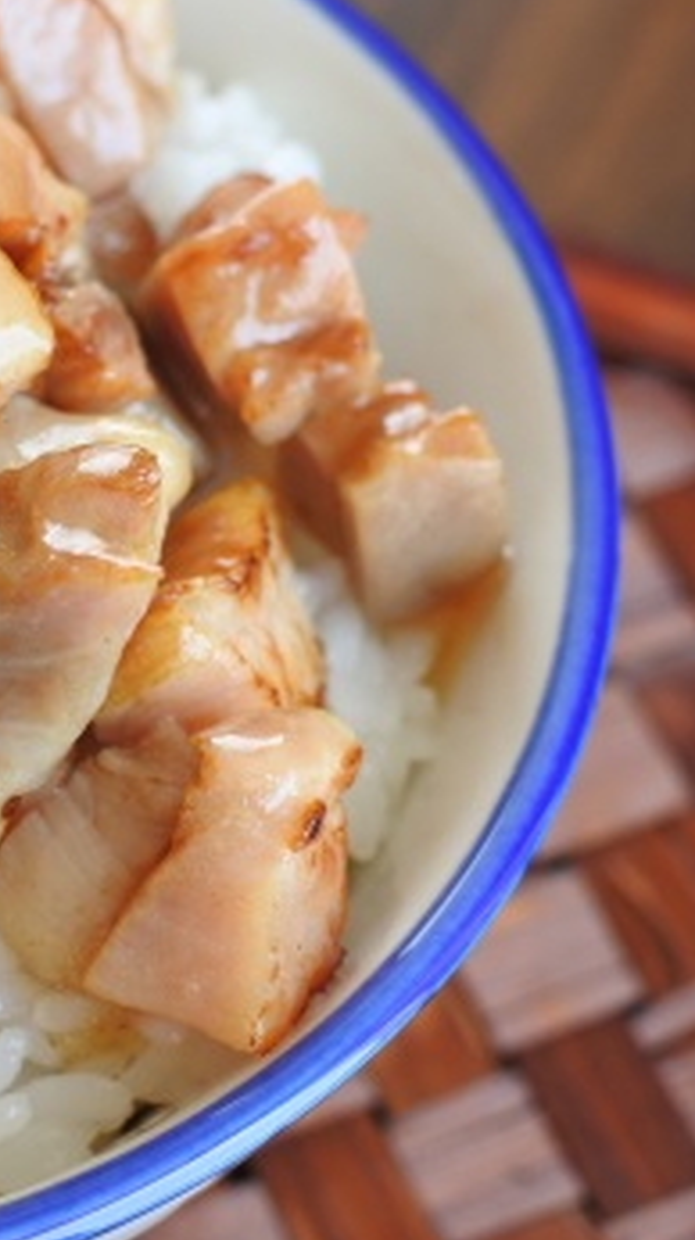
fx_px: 3120
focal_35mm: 95
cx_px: -161
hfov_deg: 12.4
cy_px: 505
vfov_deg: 22.4
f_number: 4
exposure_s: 1/60
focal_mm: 18.5
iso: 160
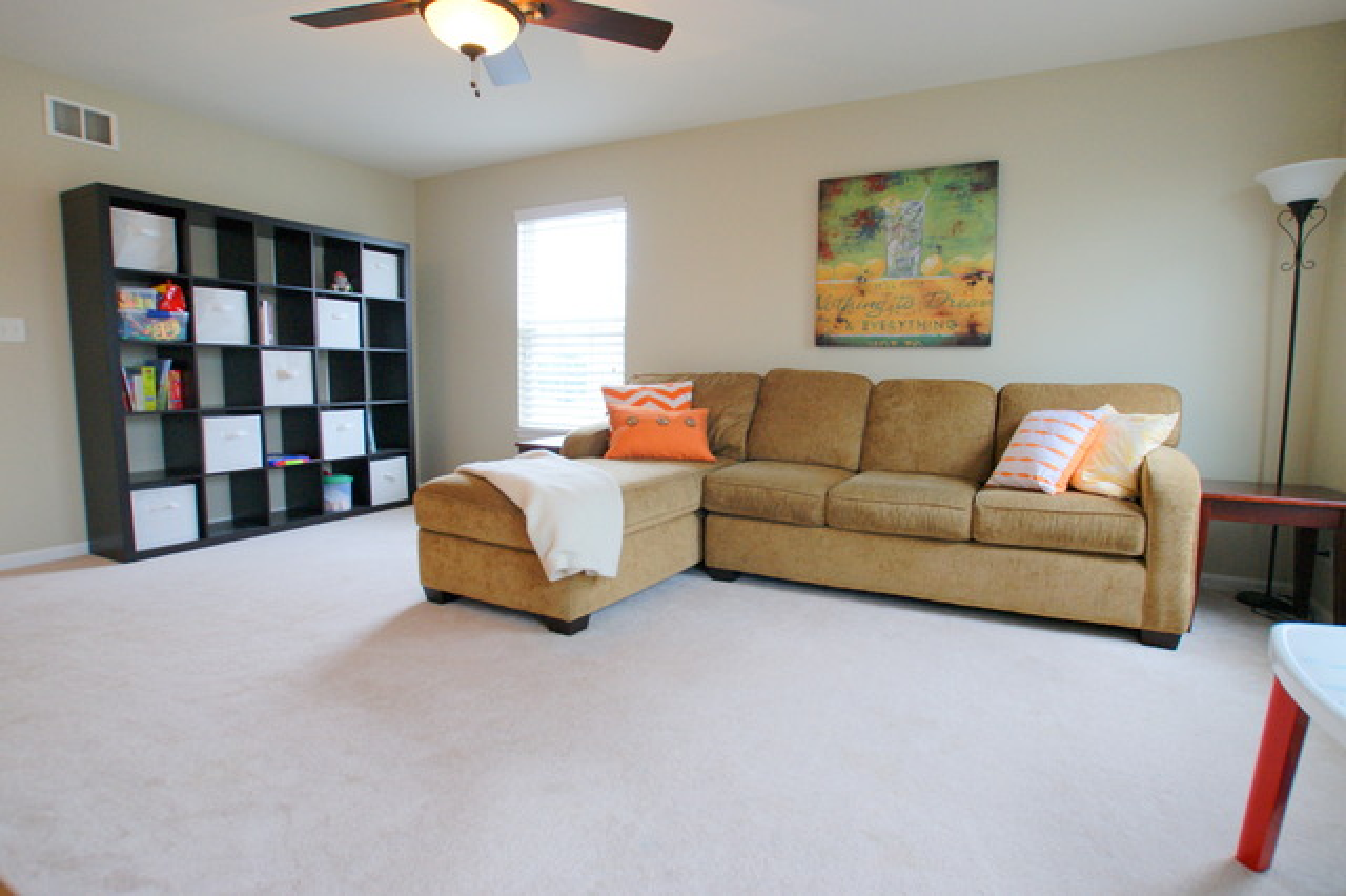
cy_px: 448
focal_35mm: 16
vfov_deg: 72.0
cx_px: 673
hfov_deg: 95.0
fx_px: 617
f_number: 4.5
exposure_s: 1/30
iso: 320
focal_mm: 11
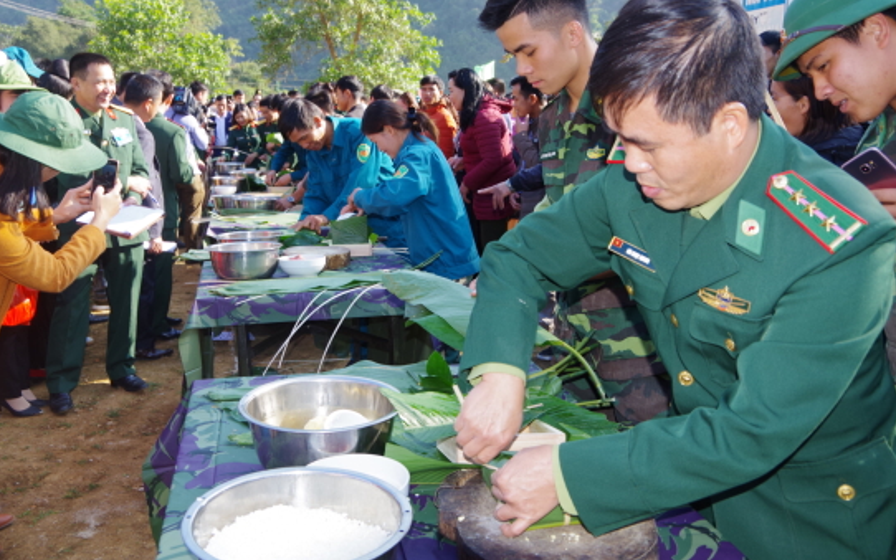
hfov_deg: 59.6
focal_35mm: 32
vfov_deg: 39.4
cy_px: 276
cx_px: 445
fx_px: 782
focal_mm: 21
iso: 250
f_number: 6.3
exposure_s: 1/100
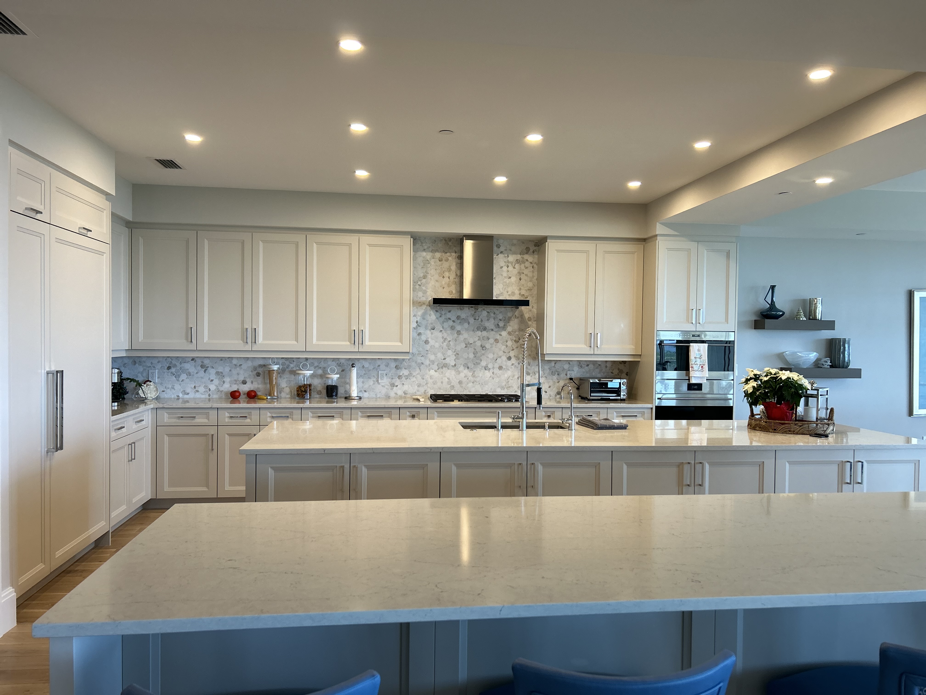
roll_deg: -0.6
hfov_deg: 67.3
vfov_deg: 53.1
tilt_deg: -0.4
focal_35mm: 26
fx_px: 696
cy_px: 348
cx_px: 463
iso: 100
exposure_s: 1/120
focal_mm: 5.7
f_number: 1.5
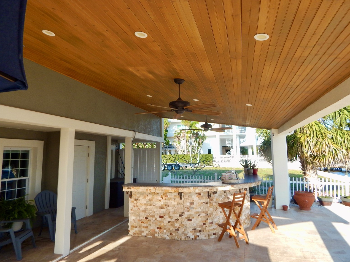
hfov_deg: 73.9
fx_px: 233
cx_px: 182
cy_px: 127
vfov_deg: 58.9
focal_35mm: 23
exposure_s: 1/640
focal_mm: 4
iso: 125
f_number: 3
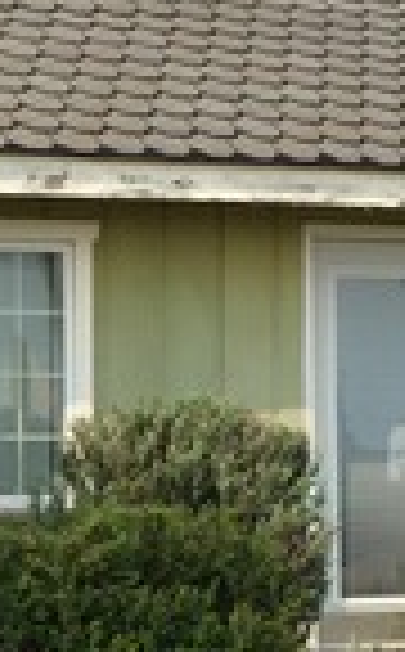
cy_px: 409
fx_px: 2414
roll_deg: -1.1
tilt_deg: +2.1
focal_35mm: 136
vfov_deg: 15.4
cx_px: -122
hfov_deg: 9.4
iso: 32
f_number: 2.2
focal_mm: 4.15
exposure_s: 1/1883
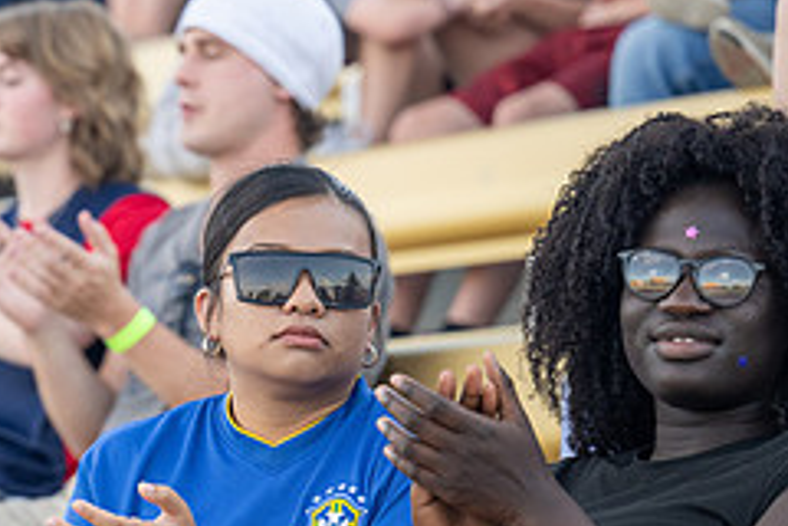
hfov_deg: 7.4
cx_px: 33
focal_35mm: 278
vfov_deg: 4.9
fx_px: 6085
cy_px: 301
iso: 800
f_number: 2.8
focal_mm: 115
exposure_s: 1/1250
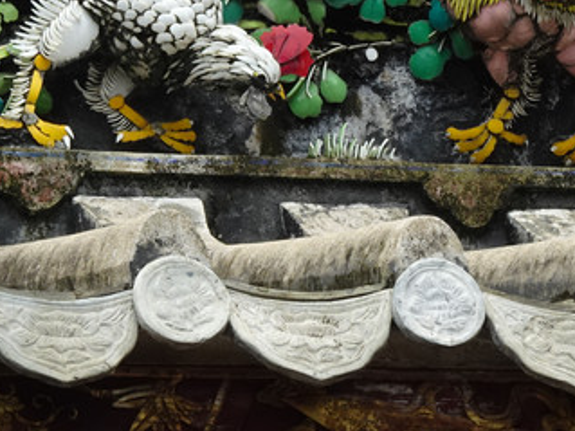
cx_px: 364
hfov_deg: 5.4
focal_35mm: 367
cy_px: 41
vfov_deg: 4.0
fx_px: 6094
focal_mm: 29.41
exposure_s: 1/200
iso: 125
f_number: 5.6
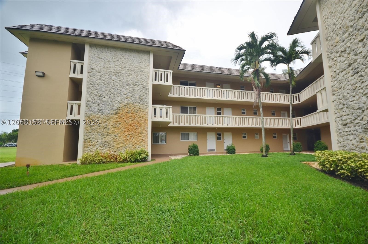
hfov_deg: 92.6
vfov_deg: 69.4
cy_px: 122
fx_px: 176
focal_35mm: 17
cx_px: 184
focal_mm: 11.5
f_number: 5.6
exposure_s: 1/125
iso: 200
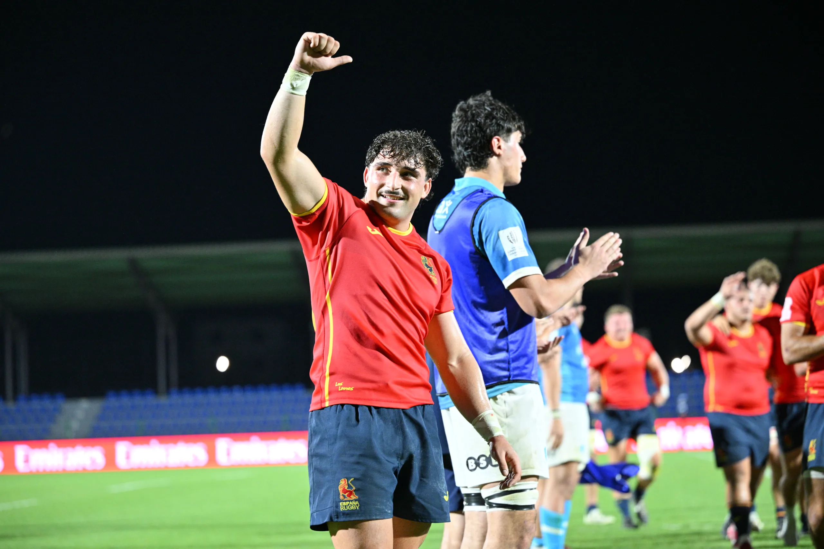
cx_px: 412
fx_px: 2220
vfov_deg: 14.1
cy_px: 274
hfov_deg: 21.0
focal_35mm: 97
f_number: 2.8
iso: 3600
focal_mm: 97
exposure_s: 1/640
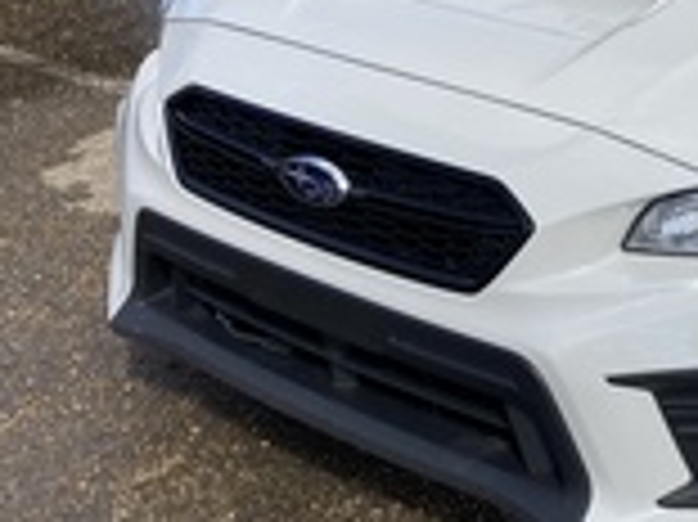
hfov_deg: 24.0
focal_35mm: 76
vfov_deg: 19.1
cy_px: 79
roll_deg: -2.7
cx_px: 770
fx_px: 1531
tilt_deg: -15.2
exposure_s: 1/2024
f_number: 1.8
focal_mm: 3.99
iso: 20
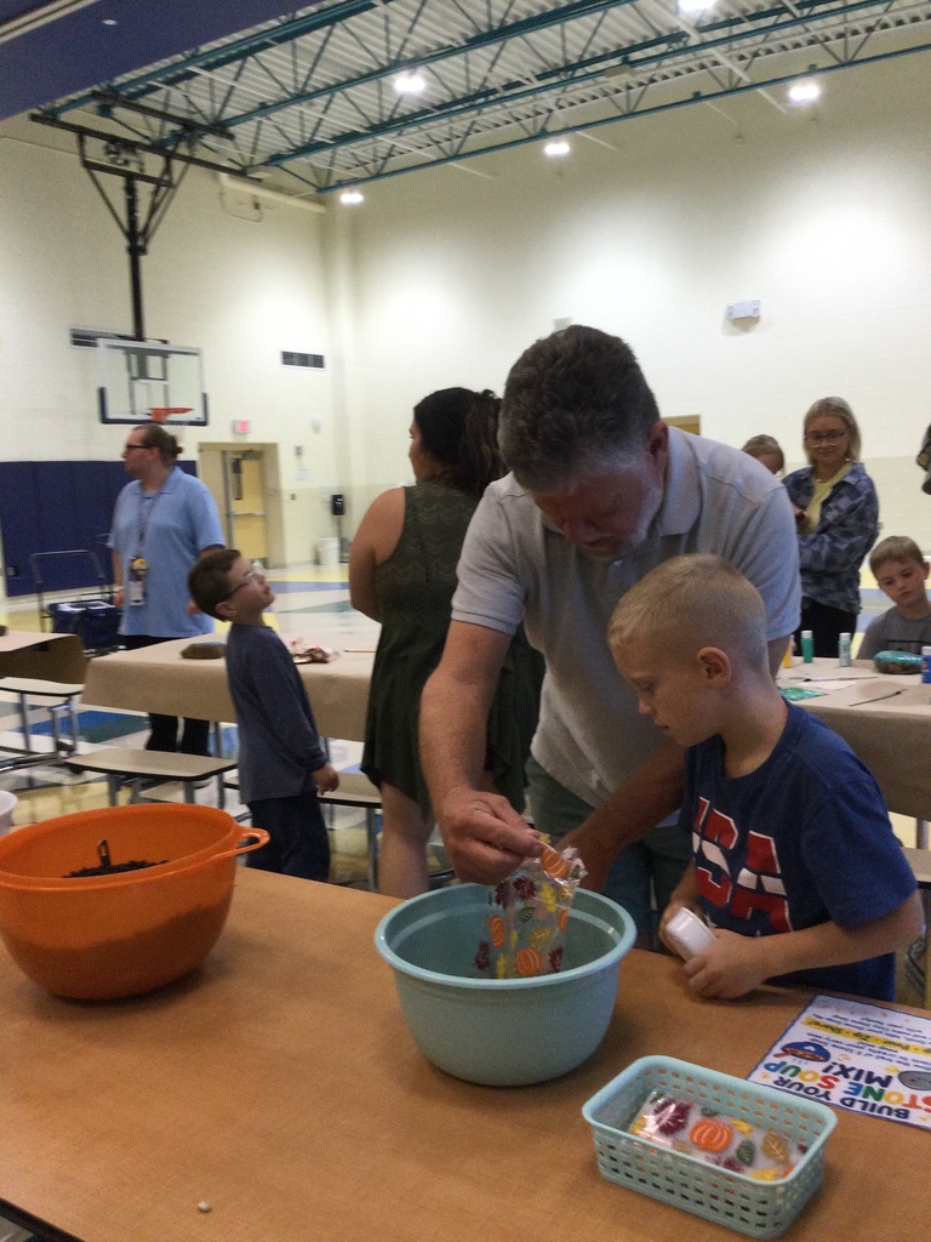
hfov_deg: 45.4
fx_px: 1112
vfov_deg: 58.4
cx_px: 466
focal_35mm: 31
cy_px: 621
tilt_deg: -7.6
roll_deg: -0.4
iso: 32
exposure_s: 1/30
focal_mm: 3.3
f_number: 2.4
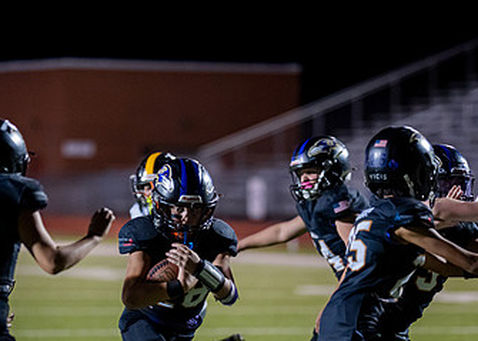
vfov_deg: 4.9
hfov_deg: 6.9
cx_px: 184
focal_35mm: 291
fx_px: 3949
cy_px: 313
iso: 2000
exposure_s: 1/1250
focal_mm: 135
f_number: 1.8
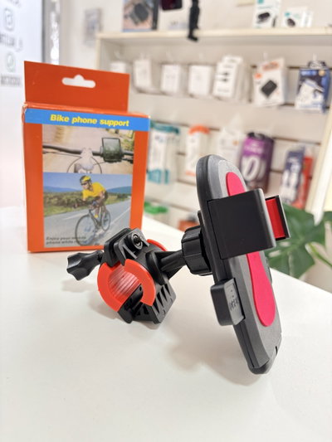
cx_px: 166
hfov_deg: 53.1
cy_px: 221
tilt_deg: -18.2
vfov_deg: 67.3
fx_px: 332
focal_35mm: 26
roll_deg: -5.8
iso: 160
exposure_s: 1/60
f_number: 1.6
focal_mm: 5.96
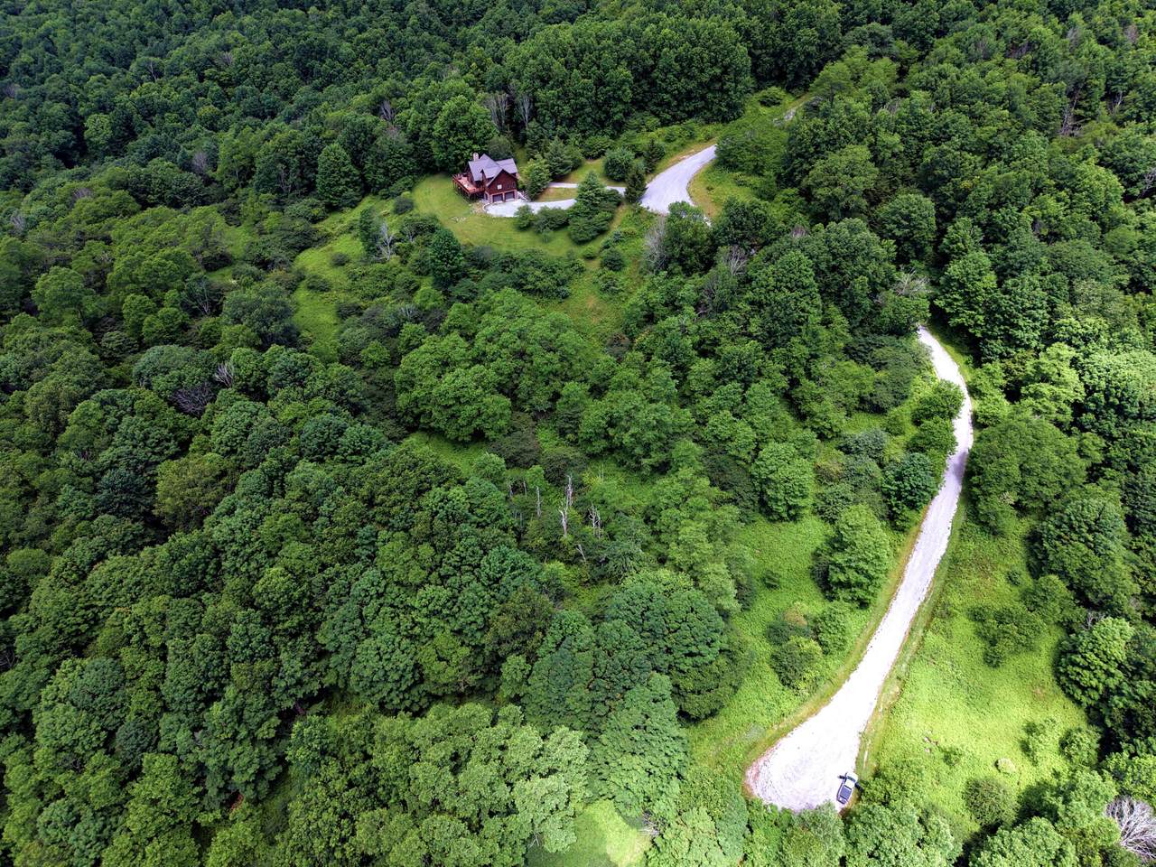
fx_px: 801
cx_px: 578
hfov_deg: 71.6
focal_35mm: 24
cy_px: 434
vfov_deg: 56.8
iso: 100
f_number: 1.8
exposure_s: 1/800
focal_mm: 8.67
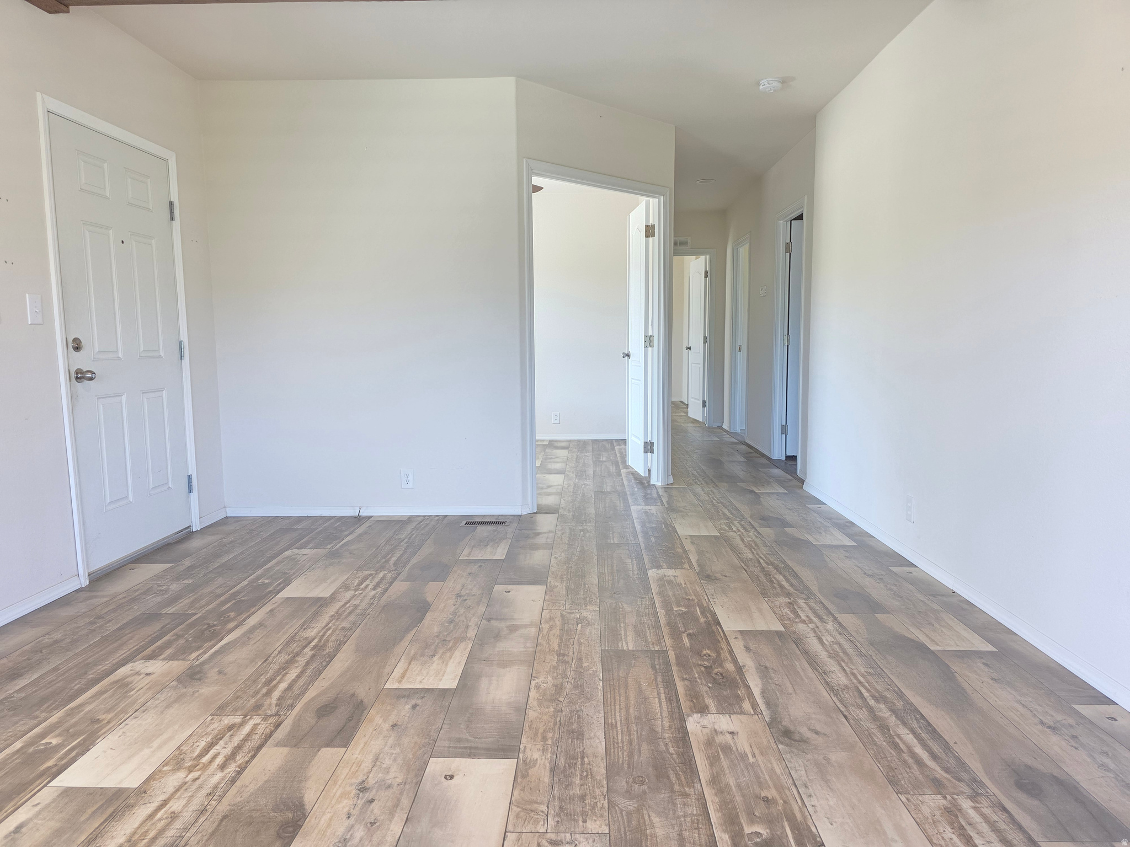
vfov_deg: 58.9
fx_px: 751
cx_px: 565
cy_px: 424
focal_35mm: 23
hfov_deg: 73.9
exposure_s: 1/120
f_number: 1.7
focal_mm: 6.3
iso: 200
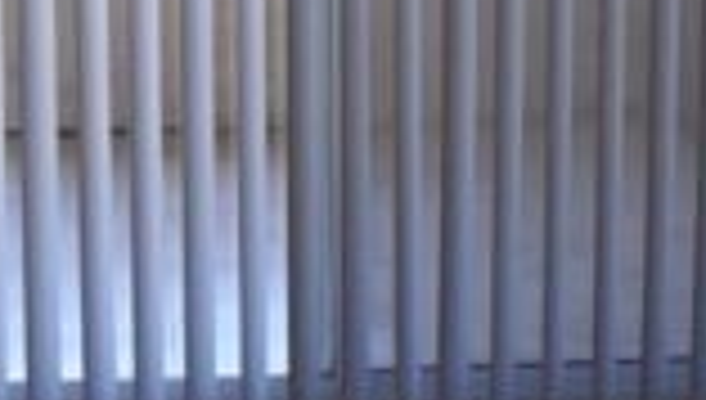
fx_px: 2907
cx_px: 247
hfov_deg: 13.8
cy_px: -216
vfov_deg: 7.7
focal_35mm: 155
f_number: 3
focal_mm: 6.3
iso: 100
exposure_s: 1/45
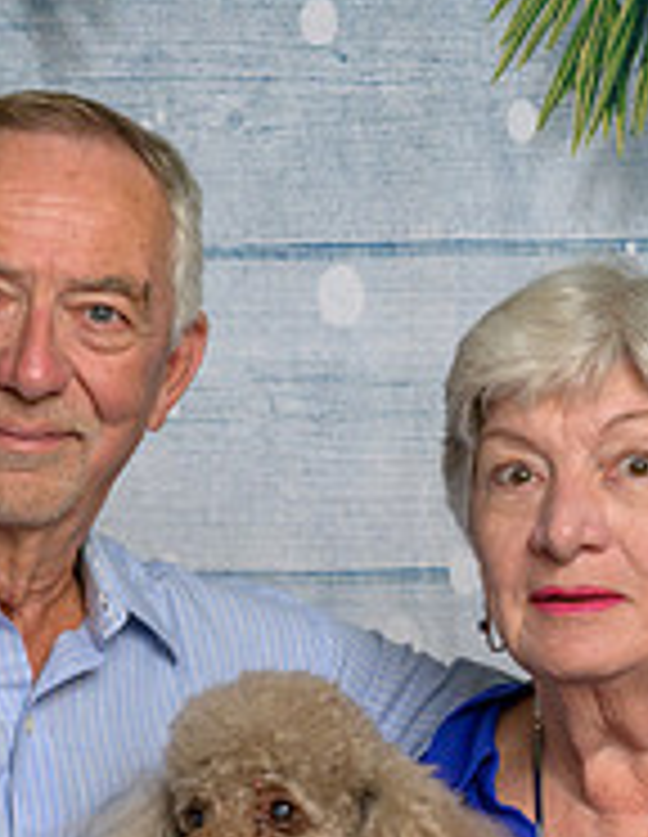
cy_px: 745
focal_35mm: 178
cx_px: 182
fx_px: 4354
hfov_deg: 8.5
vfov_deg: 10.9
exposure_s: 1/160
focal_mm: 50
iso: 400
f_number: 10
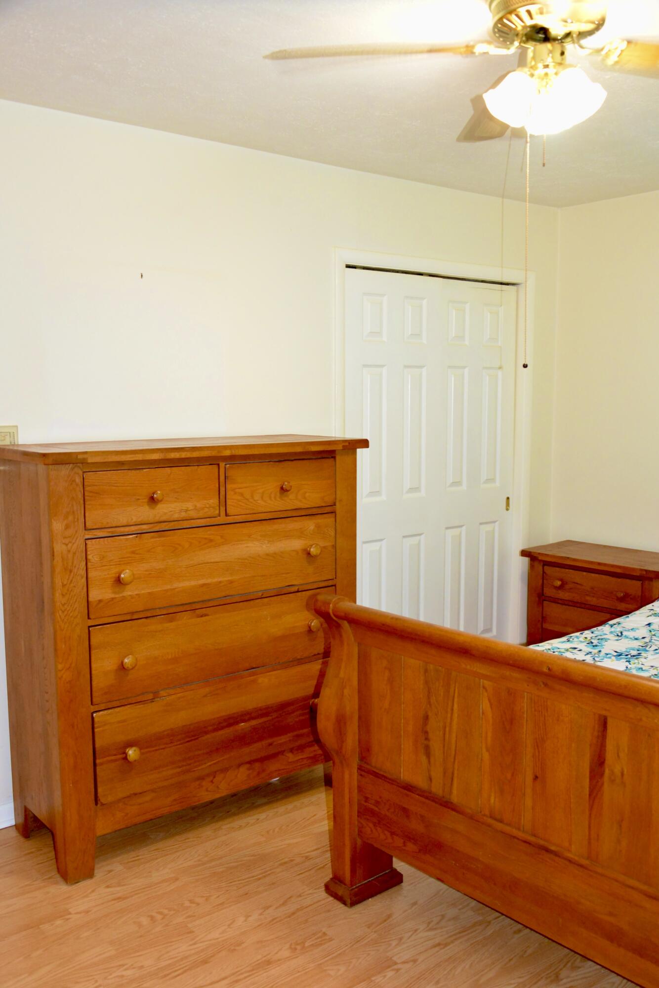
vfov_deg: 58.7
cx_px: 330
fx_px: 878
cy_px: 494
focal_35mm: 32
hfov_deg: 41.1
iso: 5600
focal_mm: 32
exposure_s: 1/60
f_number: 6.3
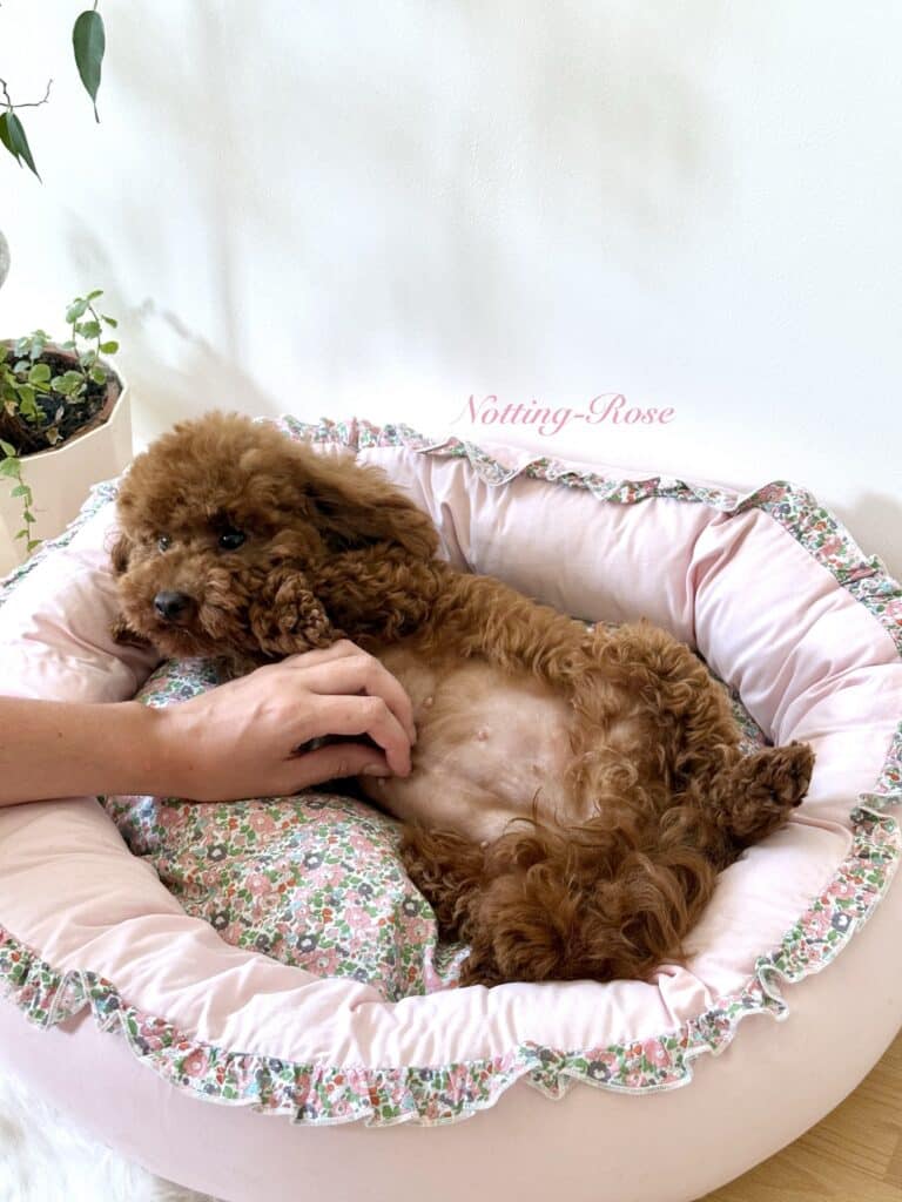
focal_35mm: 48
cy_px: 601
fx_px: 1668
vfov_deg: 39.7
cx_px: 451
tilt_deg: -36.9
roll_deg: +1.7
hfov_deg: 30.3
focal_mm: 6.76
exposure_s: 1/62
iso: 100
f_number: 1.78
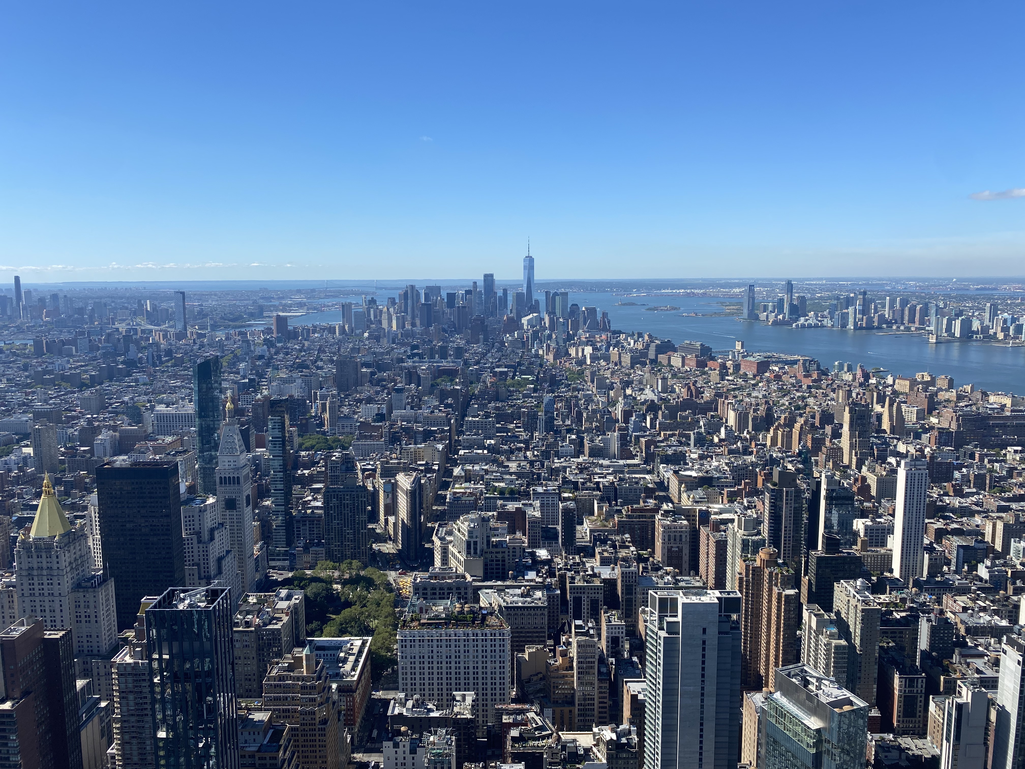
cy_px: 384
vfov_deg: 53.1
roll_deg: +0.2
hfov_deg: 67.3
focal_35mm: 26
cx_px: 512
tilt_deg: -8.4
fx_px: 770
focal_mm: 4.25
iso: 32
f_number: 1.8
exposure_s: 1/2755
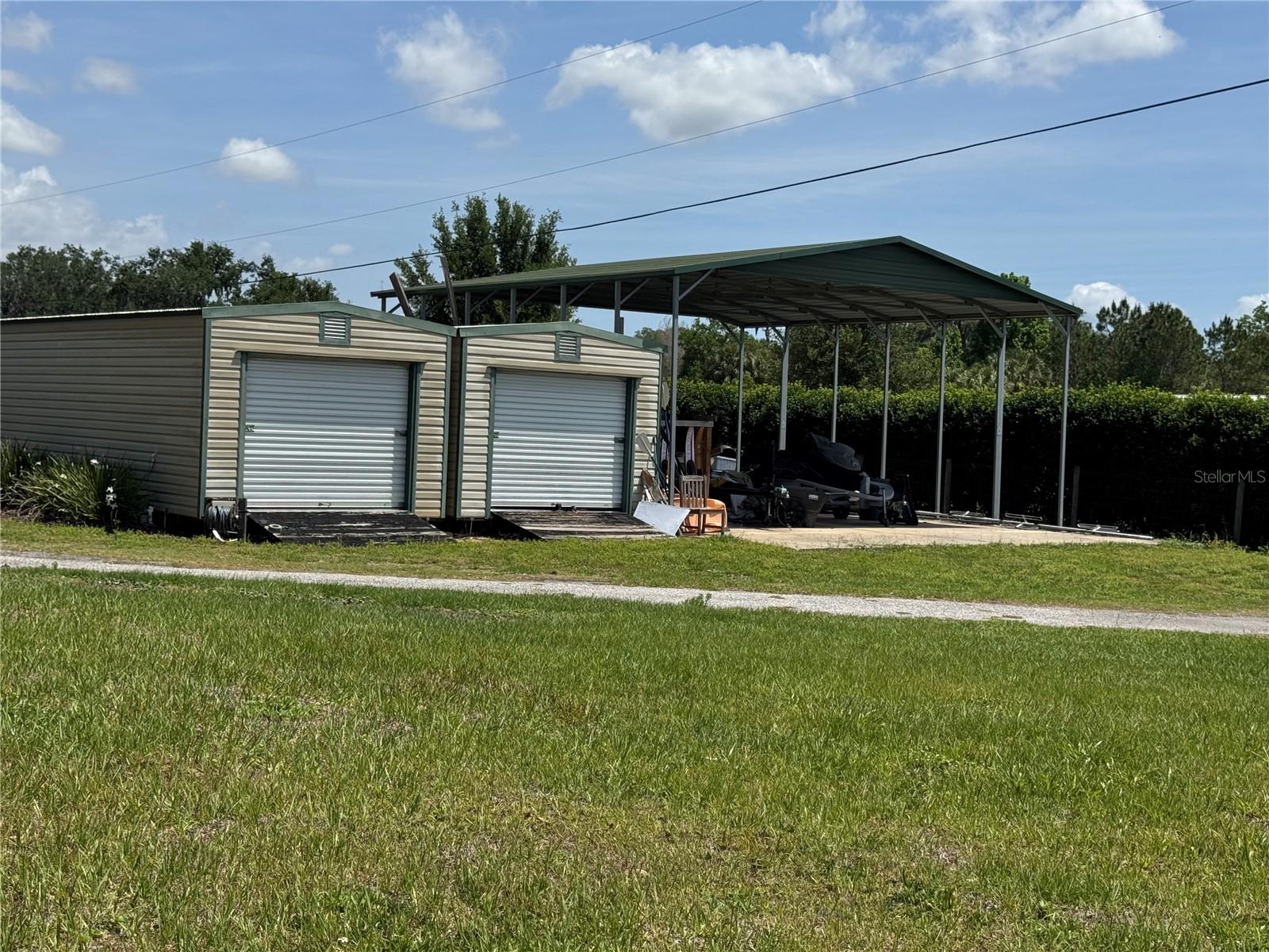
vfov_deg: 30.3
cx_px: 634
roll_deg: -1.8
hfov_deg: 39.7
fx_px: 1760
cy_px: 476
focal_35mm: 48
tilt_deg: -2.3
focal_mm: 6.76
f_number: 1.78
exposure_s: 1/5848
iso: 64
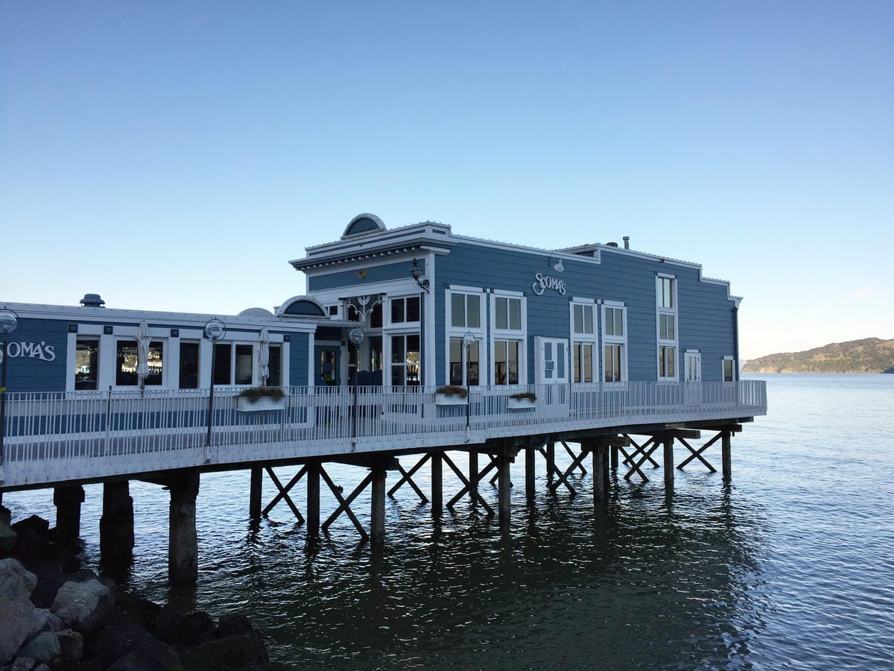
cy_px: 336
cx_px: 447
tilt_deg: +2.6
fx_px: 749
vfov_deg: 48.2
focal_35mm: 29
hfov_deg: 61.7
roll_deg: -0.8
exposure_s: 1/1236
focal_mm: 4.15
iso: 32
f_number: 2.2
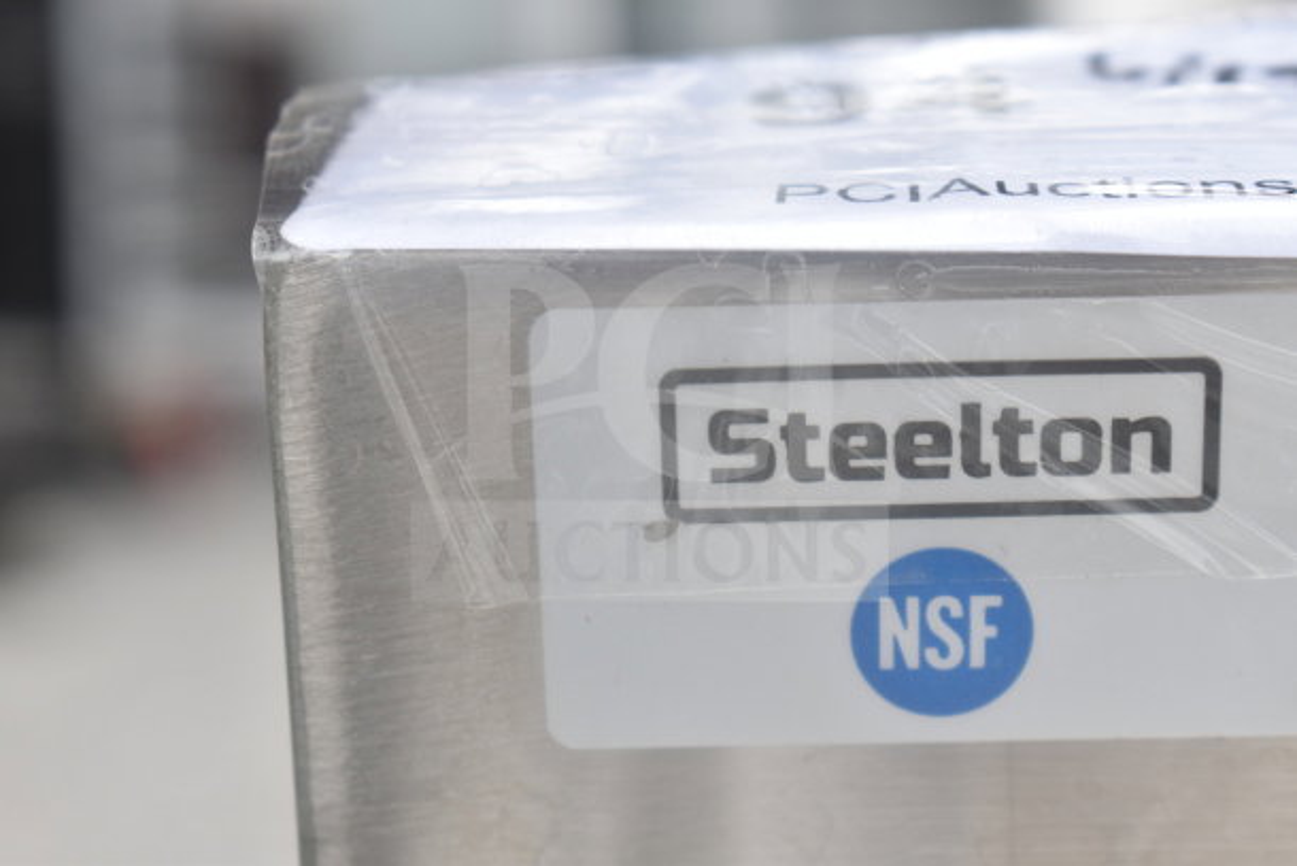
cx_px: 648
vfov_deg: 16.6
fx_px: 2973
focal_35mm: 82
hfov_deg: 24.6
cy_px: 433
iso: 200
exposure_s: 1/100
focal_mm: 55
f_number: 5.6
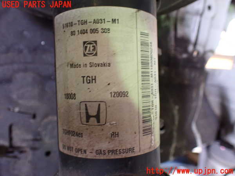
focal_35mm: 30
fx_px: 204
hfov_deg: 60.0
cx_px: 118
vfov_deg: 46.8
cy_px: 88
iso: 800
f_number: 2.3
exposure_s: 1/30
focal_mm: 5.4
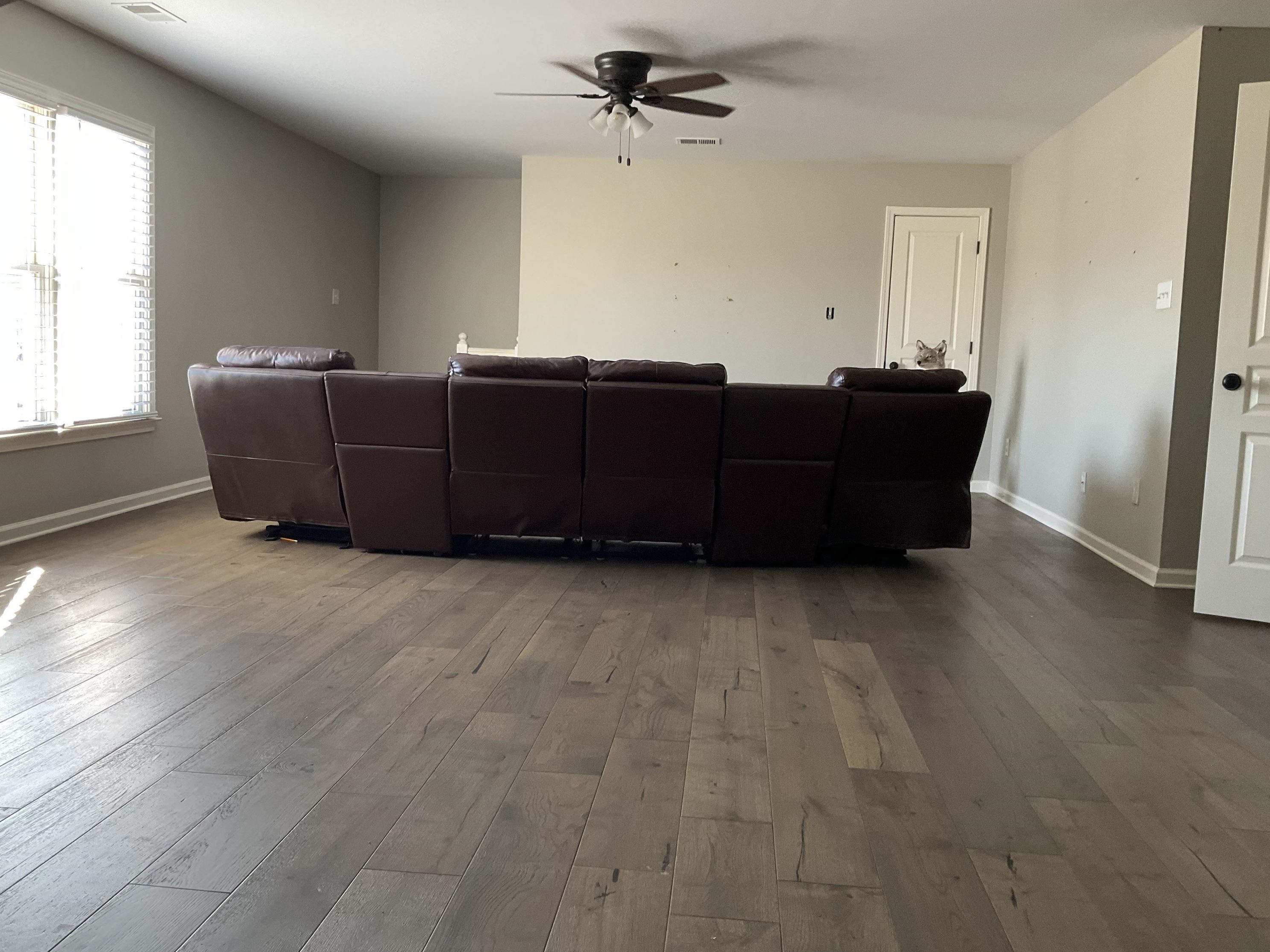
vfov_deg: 46.8
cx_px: 622
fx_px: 1101
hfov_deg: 60.0
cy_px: 472
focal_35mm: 30
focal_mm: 3
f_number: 1.8
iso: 80
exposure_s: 1/60
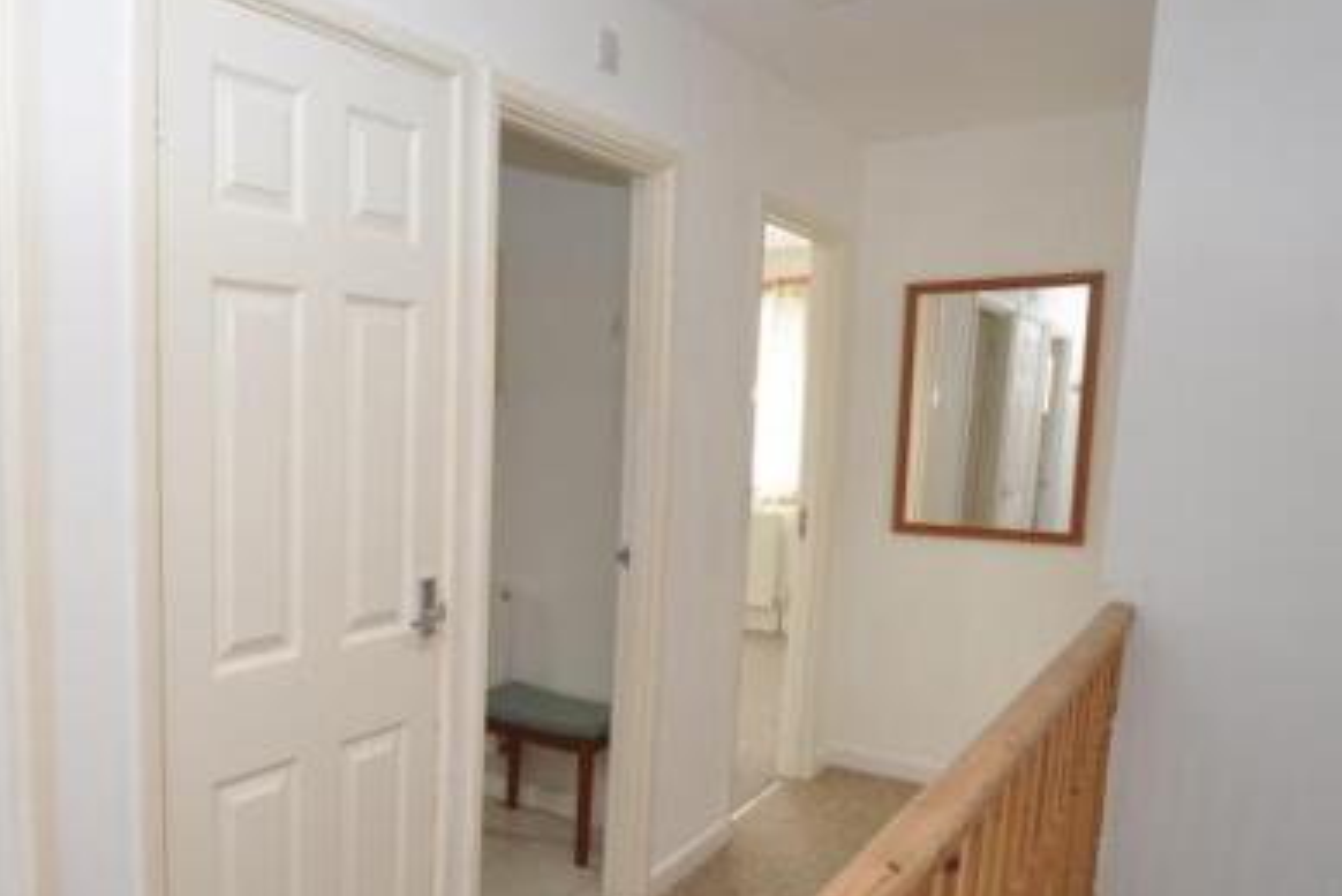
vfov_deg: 46.3
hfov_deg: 62.2
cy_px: 554
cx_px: 346
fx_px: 1038
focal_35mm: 28
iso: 400
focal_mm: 11
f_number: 4.5
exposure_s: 1/60
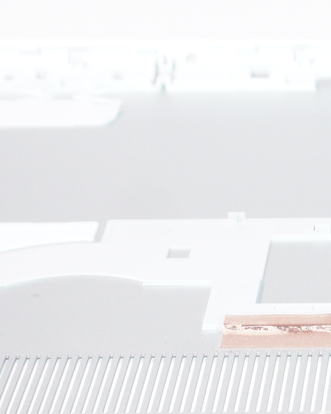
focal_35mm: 132
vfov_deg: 14.0
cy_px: 539
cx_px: 520
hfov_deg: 11.2
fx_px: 1618
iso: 640
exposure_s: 1/160
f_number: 5
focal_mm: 21
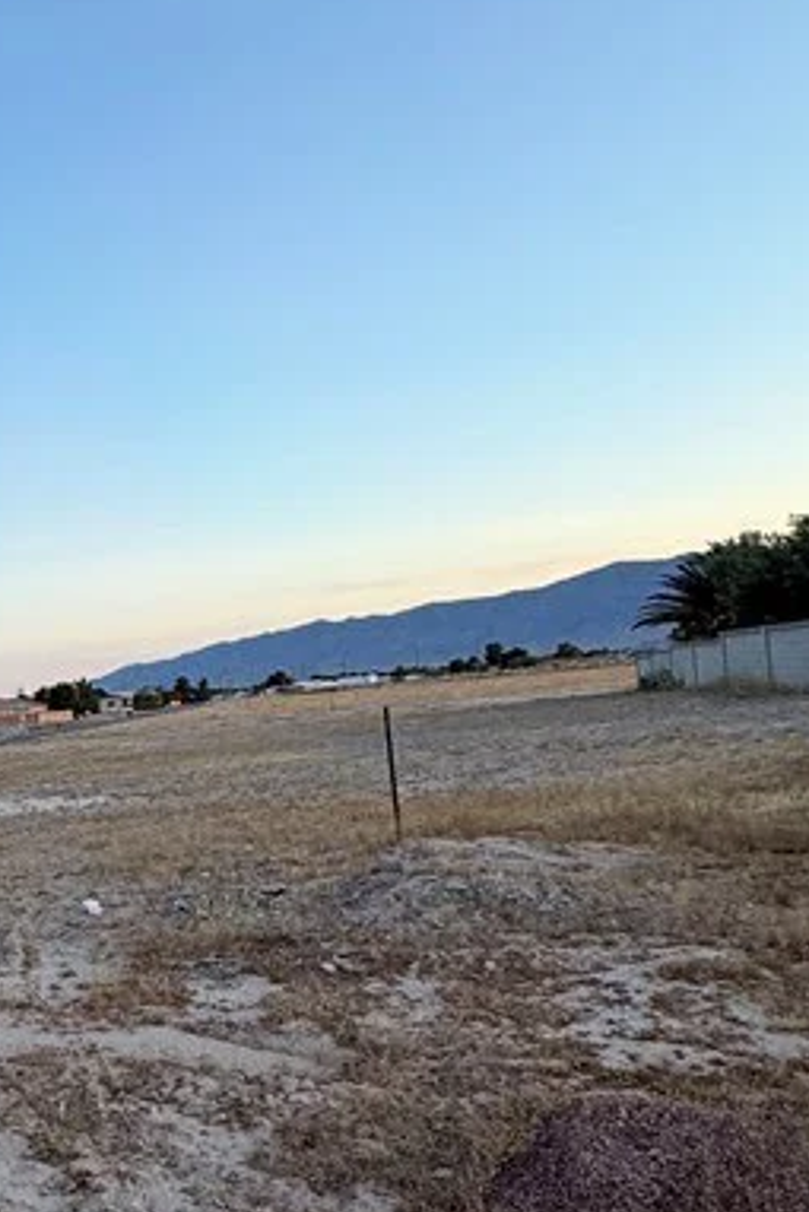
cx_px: -200
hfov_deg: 28.9
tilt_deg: +0.5
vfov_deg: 49.0
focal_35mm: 39
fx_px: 1313
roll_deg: +5.3
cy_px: 765
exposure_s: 1/99
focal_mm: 2.22
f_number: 2.2
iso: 64
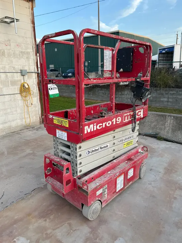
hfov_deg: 53.1
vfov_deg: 67.3
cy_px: 122
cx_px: 91
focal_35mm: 26
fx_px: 182
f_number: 1.5
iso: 40
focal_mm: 5.7
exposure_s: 1/231
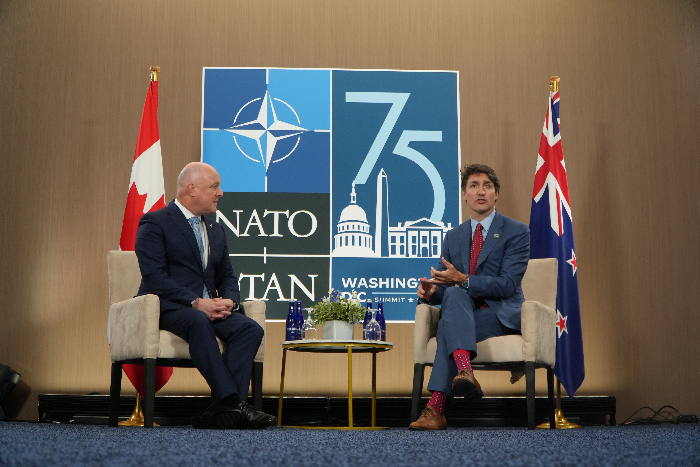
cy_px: 234
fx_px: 992
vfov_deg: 26.5
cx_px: 350
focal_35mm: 51
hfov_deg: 38.9
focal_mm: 34
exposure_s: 1/160
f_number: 4
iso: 1000
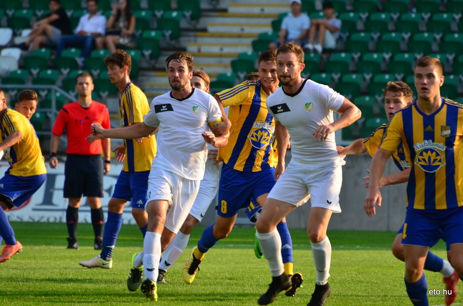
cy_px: 153
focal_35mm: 405
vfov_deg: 3.4
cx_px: 232
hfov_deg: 5.1
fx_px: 5198
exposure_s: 1/500
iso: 400
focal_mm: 270
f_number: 5.6
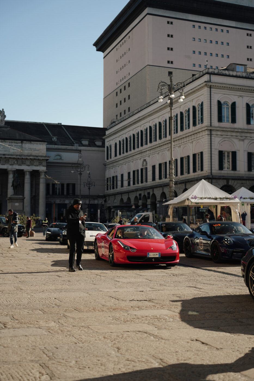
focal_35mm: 45
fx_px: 476
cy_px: 190
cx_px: 127
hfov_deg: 29.9
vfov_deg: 43.6
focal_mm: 45
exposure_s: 1/1000
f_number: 2.8
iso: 100
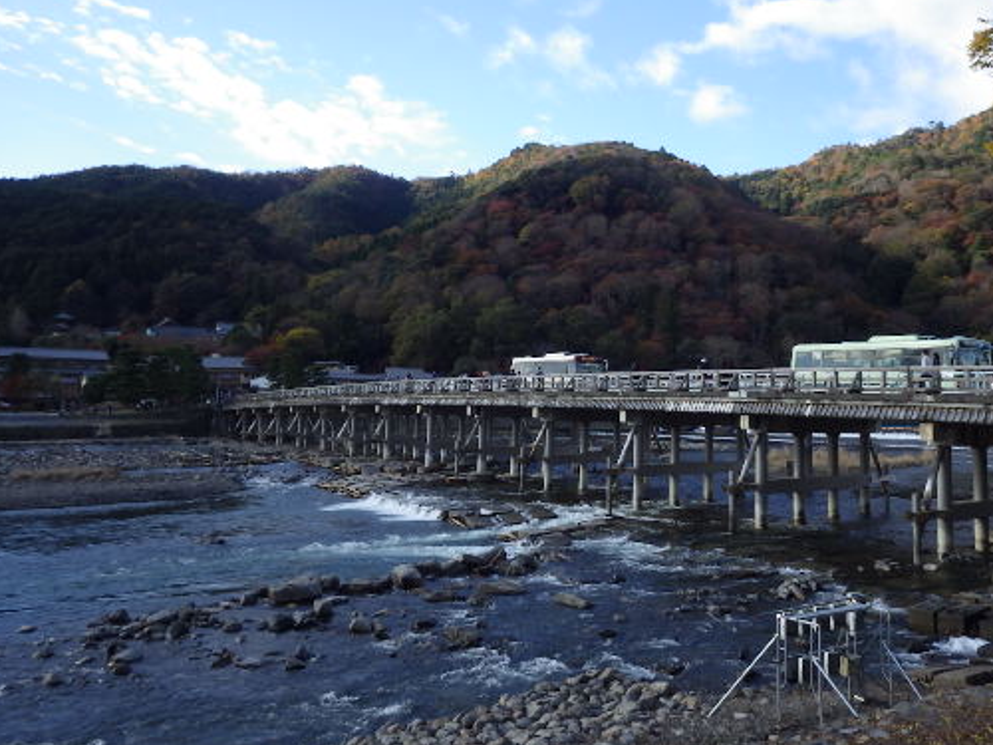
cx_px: 626
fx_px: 918
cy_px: 292
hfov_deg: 56.1
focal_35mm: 32
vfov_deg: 43.9
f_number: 2.8
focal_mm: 4.5
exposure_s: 1/800
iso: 125
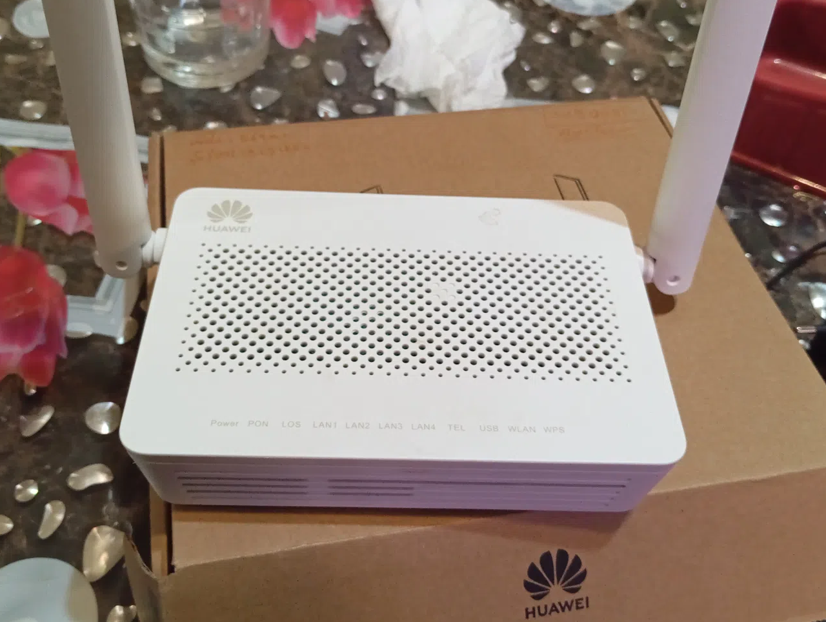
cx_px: 405
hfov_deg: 52.6
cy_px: 247
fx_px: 836
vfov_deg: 40.6
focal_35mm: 35
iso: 568
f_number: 1.8
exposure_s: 1/25
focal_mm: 4.25
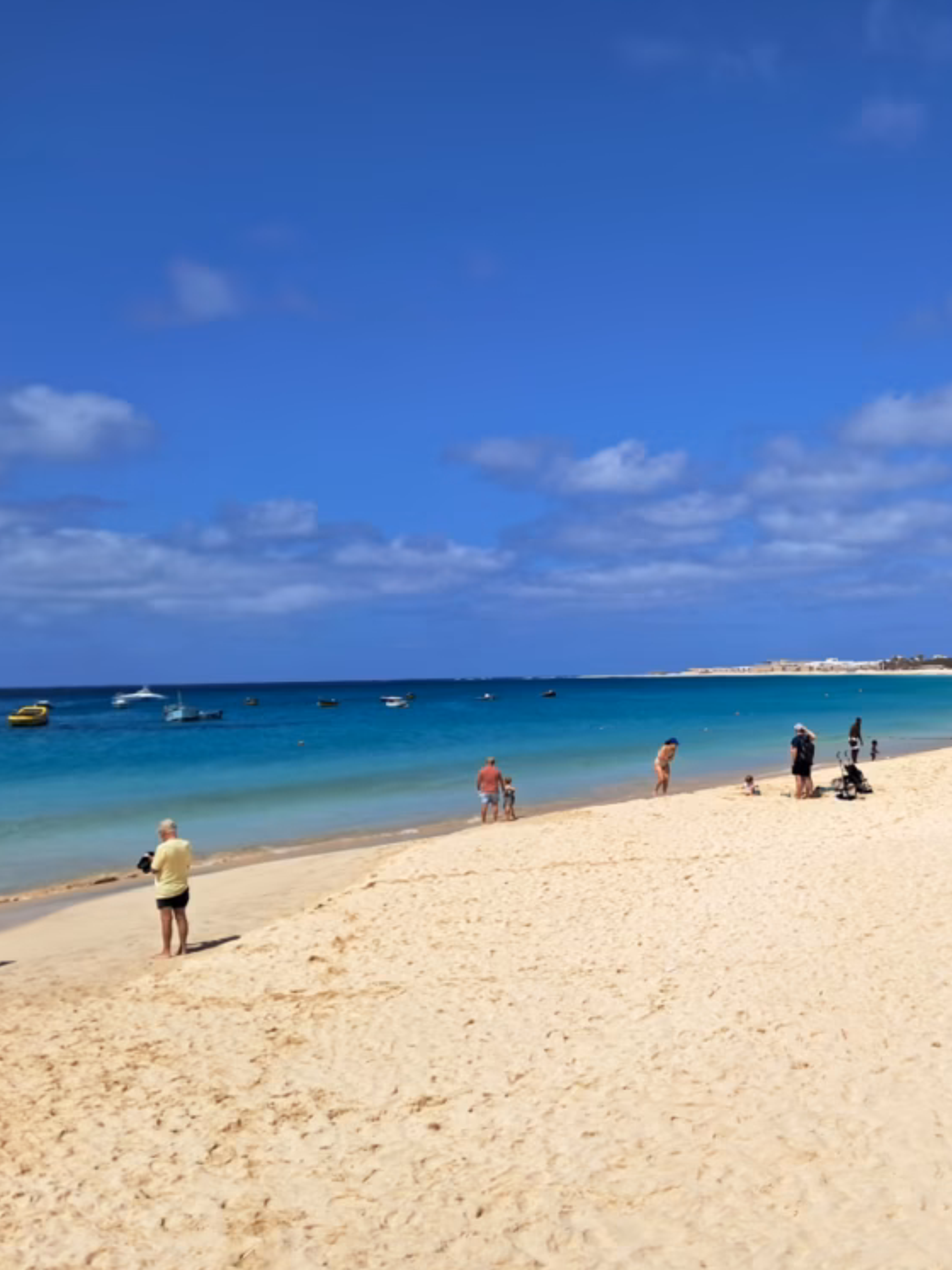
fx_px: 1357
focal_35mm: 37
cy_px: 648
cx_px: 753
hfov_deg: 37.4
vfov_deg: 50.1
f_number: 1.8
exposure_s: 1/1425
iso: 50
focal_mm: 4
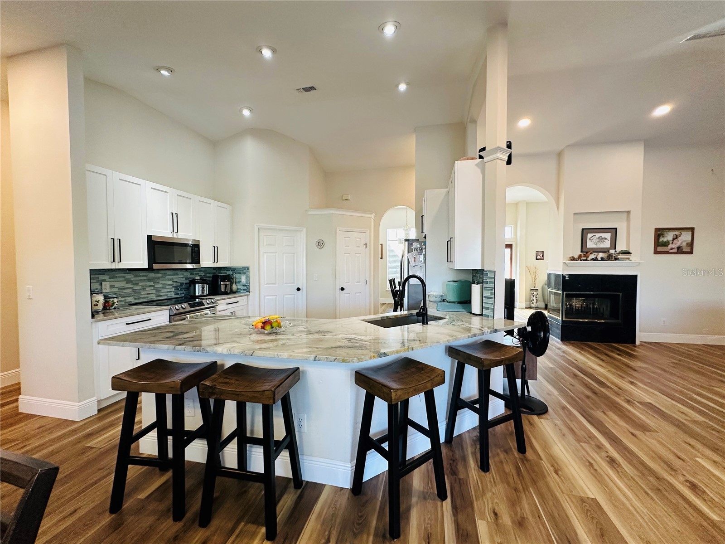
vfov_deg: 85.7
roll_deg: +0.3
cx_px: 362
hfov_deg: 102.1
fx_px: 293
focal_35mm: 14
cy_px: 272
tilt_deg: -2.0
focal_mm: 2.22
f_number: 2.2
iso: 200
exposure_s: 1/120
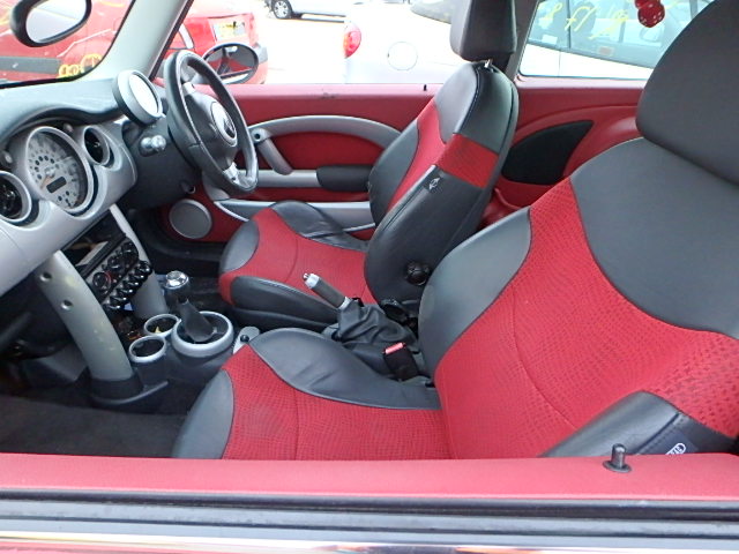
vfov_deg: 63.4
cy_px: 277
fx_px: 448
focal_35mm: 21
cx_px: 370
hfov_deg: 79.0
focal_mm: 3.7
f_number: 3.5
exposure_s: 1/30
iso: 640
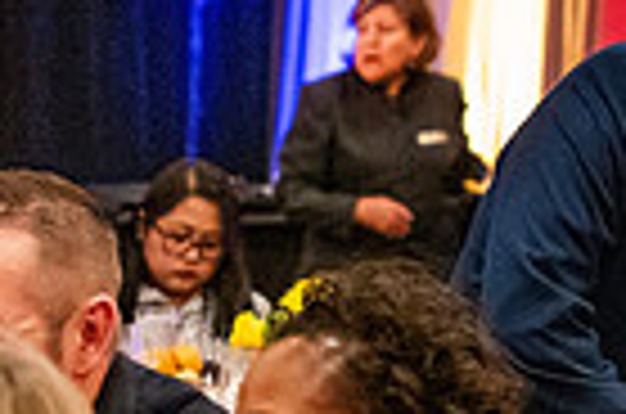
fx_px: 5083
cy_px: 641
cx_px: -545
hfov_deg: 6.9
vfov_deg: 4.6
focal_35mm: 293
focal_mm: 70
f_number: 4.5
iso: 16000
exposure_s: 1/125
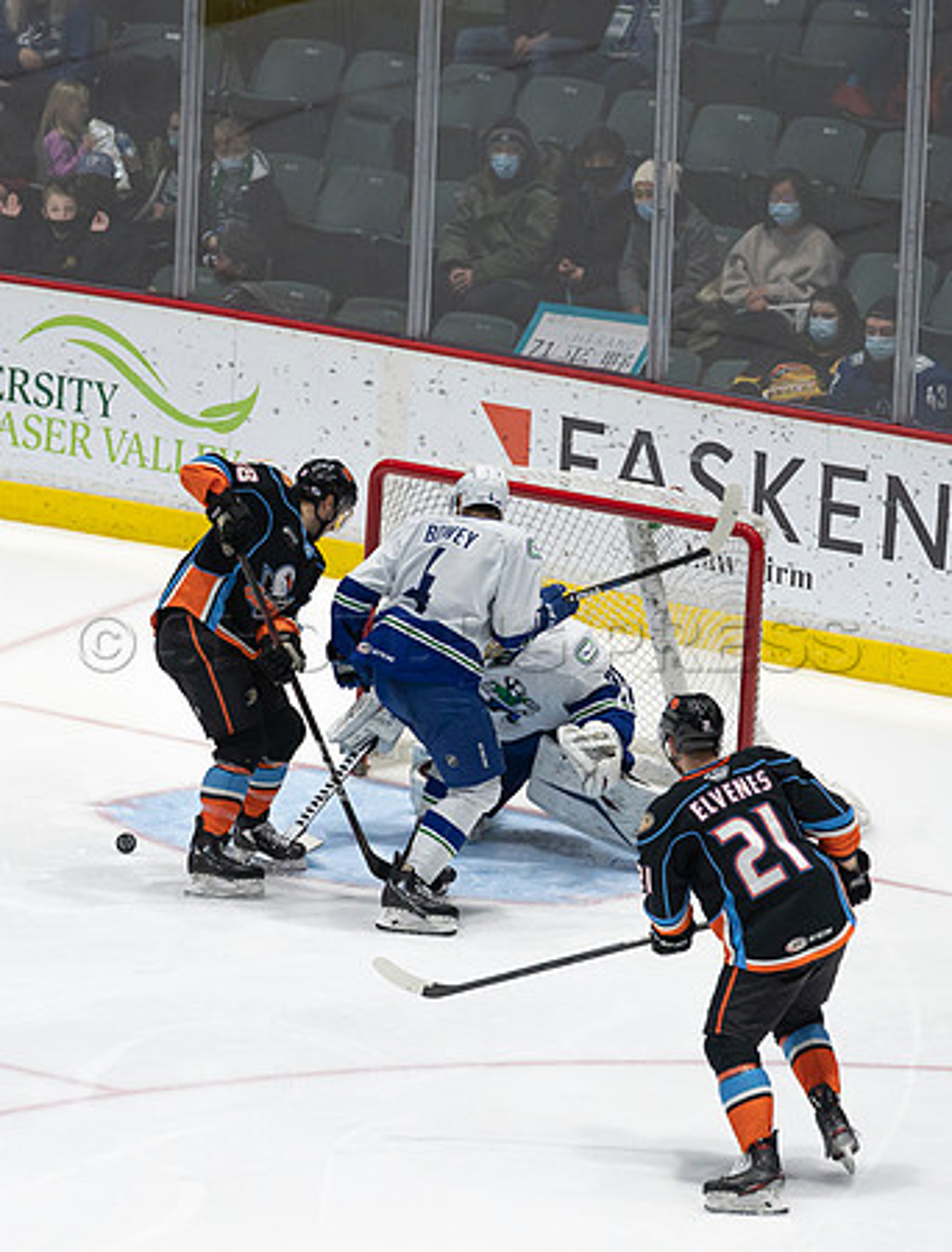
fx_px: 12832
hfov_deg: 4.2
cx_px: 344
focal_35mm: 353
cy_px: 534
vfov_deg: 5.6
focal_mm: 200
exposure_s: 1/800
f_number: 4
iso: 1250
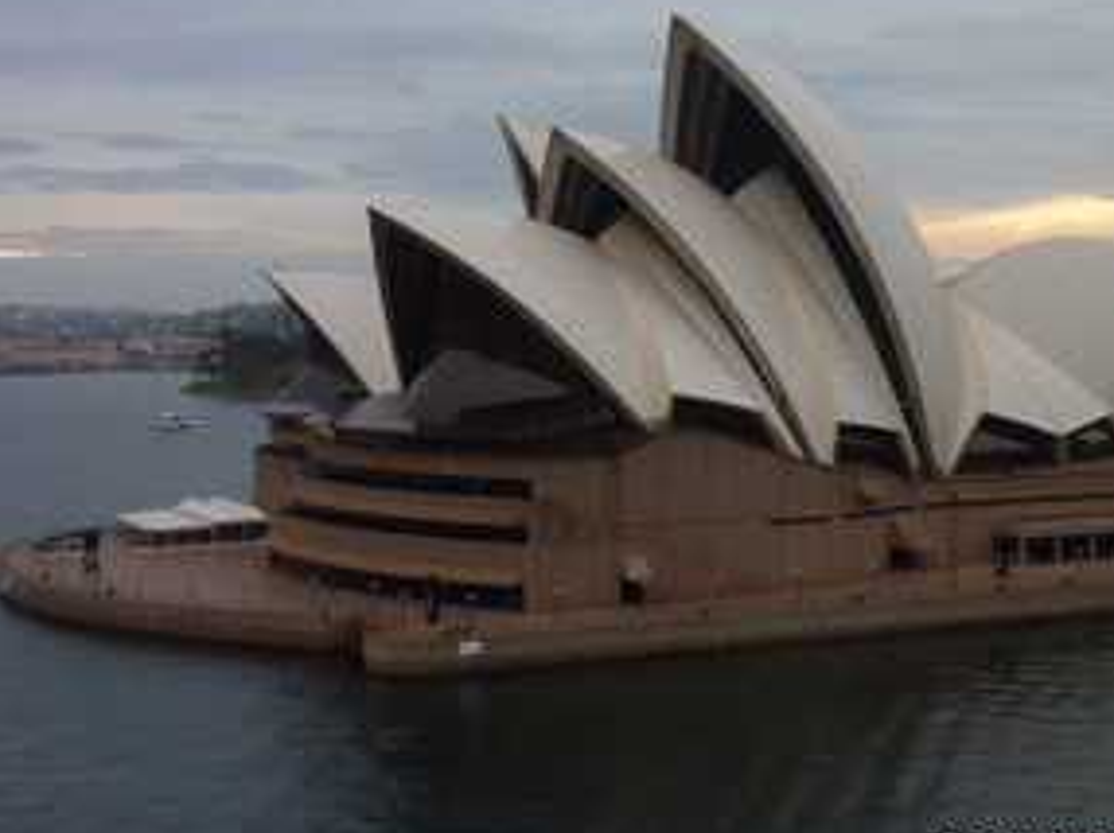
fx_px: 2026
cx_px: 709
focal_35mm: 63
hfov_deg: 30.6
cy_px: 343
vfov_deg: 23.2
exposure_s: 1/60
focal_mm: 7.3
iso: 80
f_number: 3.7
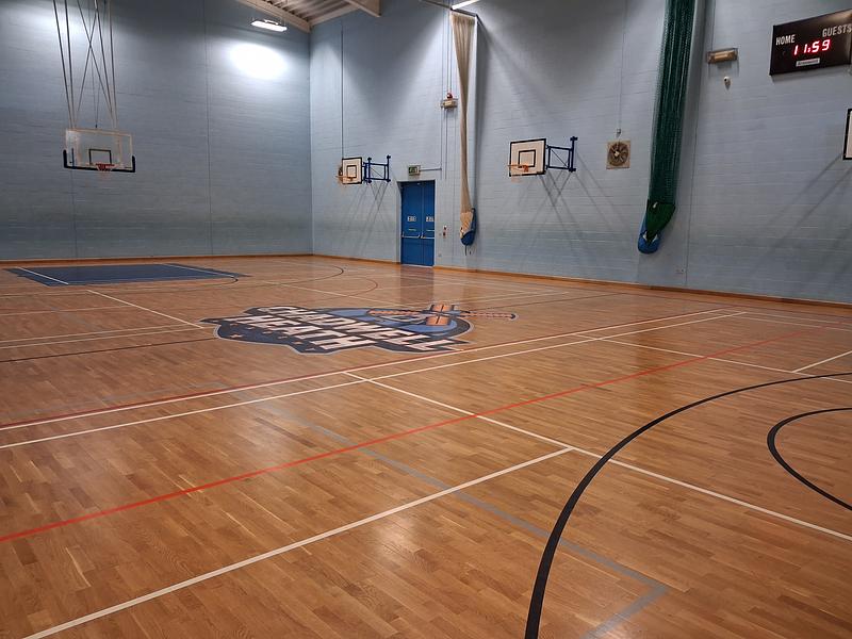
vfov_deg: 51.4
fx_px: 665
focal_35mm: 27
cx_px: 426
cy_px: 320
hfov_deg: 65.3
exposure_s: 1/50
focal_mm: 4
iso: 500
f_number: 1.8
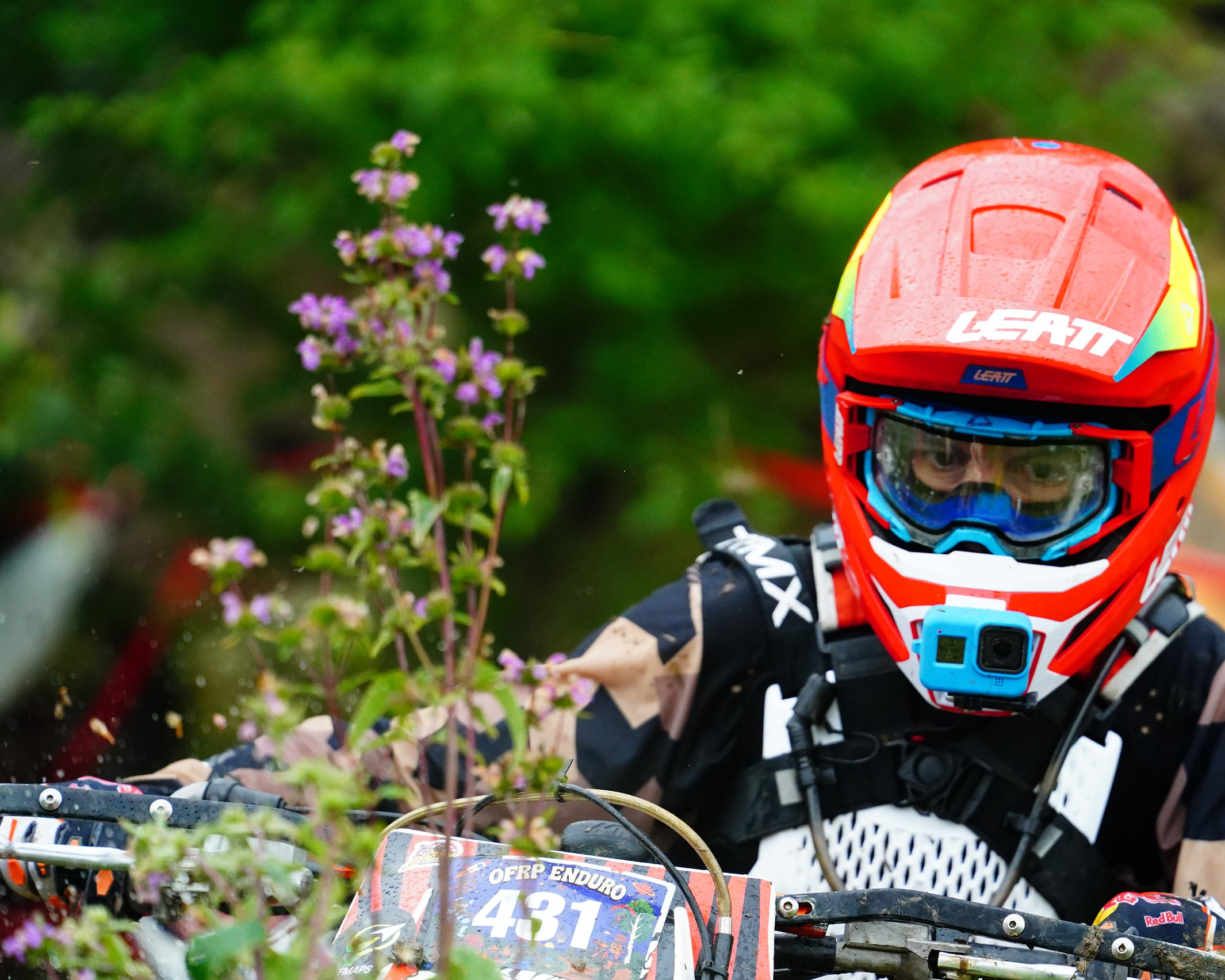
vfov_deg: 7.6
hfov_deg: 9.5
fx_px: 7360
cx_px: 713
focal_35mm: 203
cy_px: 490
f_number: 4
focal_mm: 180
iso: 5000
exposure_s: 1/5000
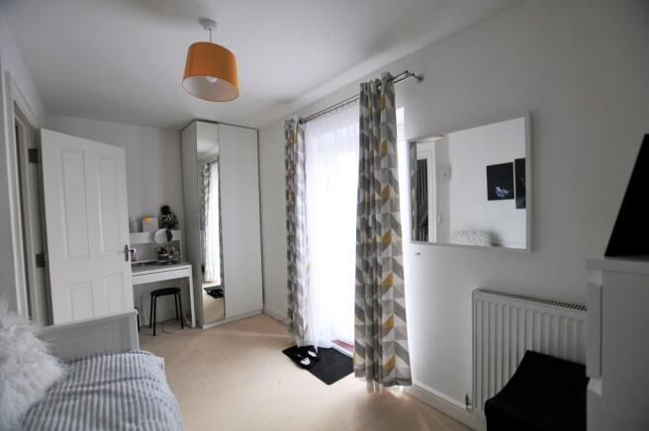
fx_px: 270
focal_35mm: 15
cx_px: 324
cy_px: 216
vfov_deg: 77.2
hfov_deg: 100.4
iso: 250
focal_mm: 10
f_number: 3.5
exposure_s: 1/30
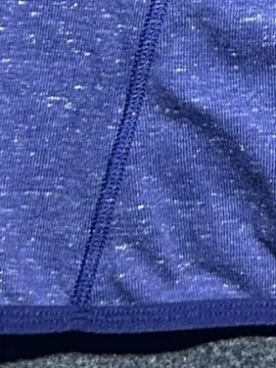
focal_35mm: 177
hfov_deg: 8.0
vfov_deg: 10.7
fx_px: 1882
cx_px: 542
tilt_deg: -60.9
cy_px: -210
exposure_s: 1/50
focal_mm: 5.7
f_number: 1.5
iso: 200
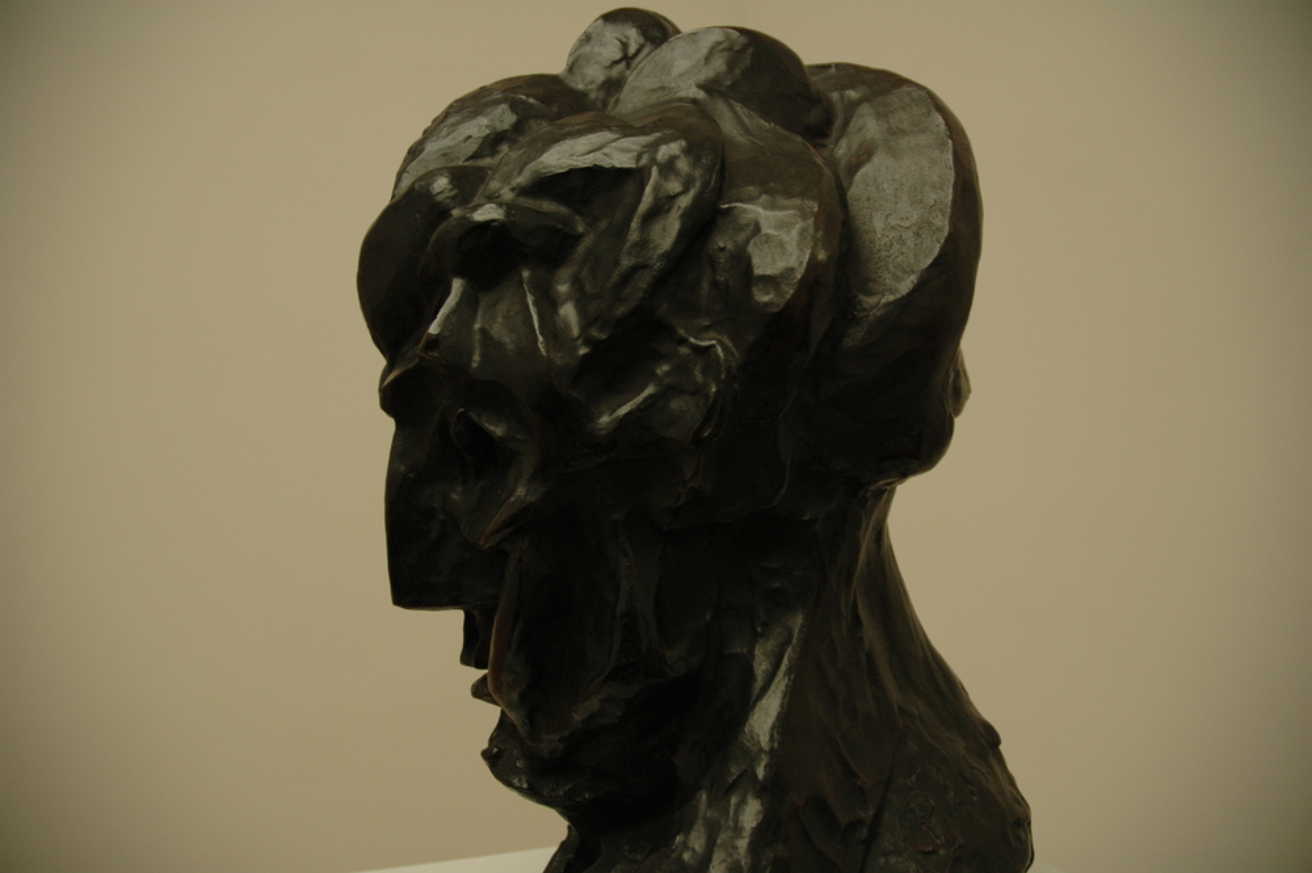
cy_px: 436
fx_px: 983
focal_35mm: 27
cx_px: 656
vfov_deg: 47.9
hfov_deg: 67.4
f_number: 3.5
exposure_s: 1/40
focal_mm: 18
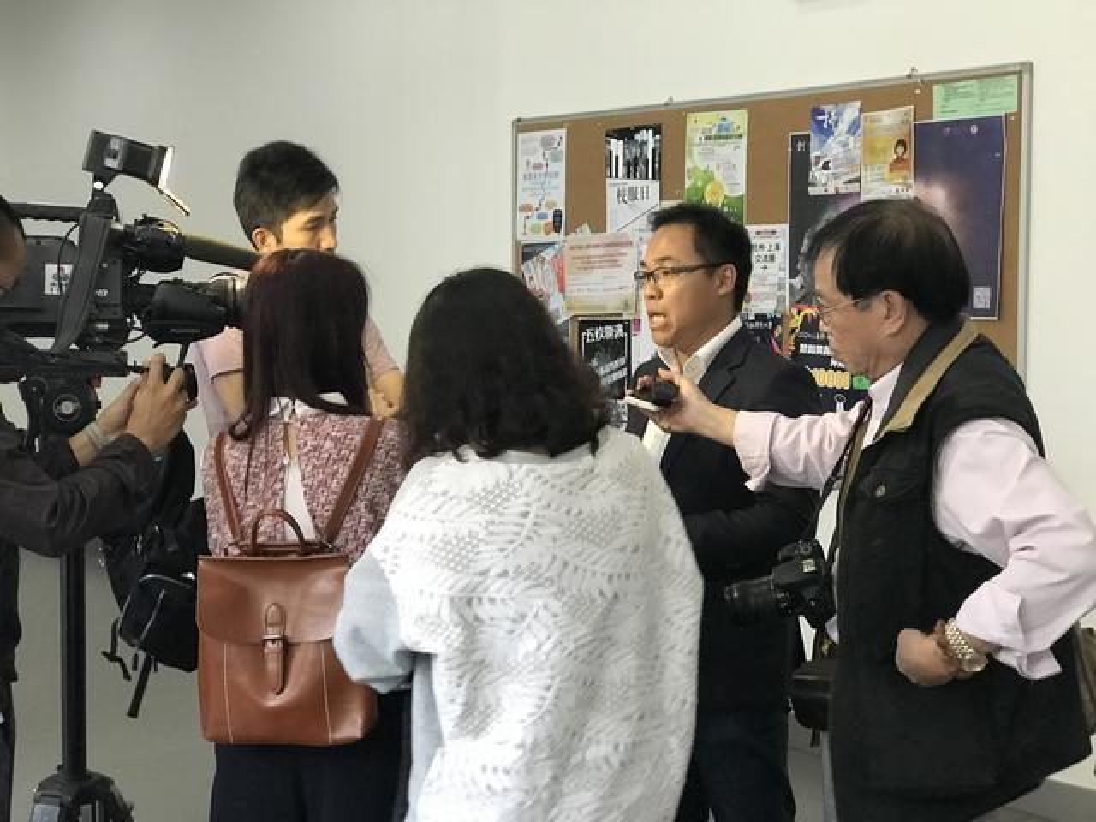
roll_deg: +0.2
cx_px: 548
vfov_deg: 25.7
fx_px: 1805
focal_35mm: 57
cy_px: 411
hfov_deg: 33.8
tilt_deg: -4.3
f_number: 2.8
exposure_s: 1/50
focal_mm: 6.6
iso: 500
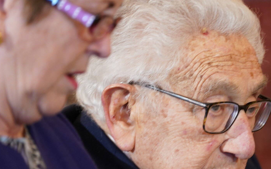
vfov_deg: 1.8
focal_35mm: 744
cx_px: 211
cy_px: 137
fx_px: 5495
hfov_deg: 2.8
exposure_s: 1/50
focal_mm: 400
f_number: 5.6
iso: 2000
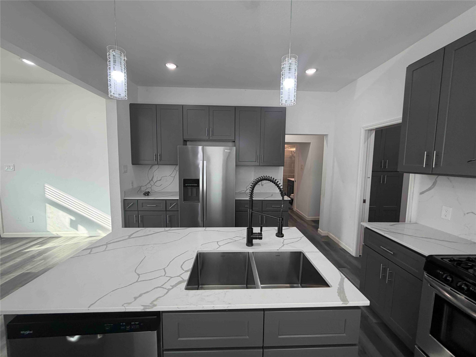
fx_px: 193
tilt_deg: -2.5
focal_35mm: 14
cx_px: 238
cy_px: 178
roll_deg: +0.3
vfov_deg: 85.7
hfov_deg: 102.1
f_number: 2.2
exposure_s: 1/120
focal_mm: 2.22
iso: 125
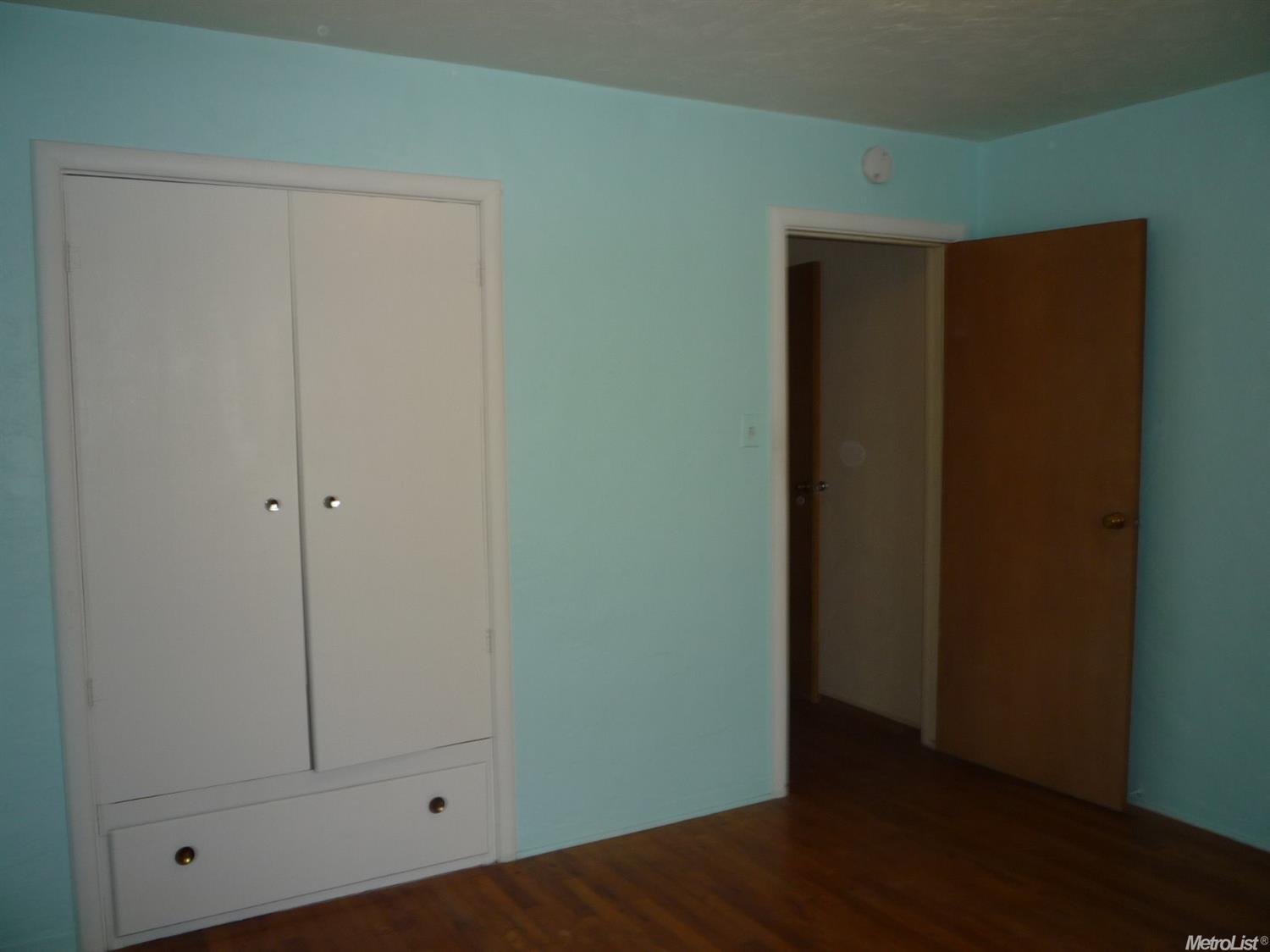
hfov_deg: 60.0
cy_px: 476
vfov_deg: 46.8
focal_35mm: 30
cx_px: 635
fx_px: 1100
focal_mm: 5.2
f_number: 3.3
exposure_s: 1/30
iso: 100
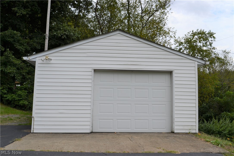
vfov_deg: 36.8
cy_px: 78
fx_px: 234
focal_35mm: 36
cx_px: 117
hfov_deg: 53.2
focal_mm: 24
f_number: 8
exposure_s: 1/250
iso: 100
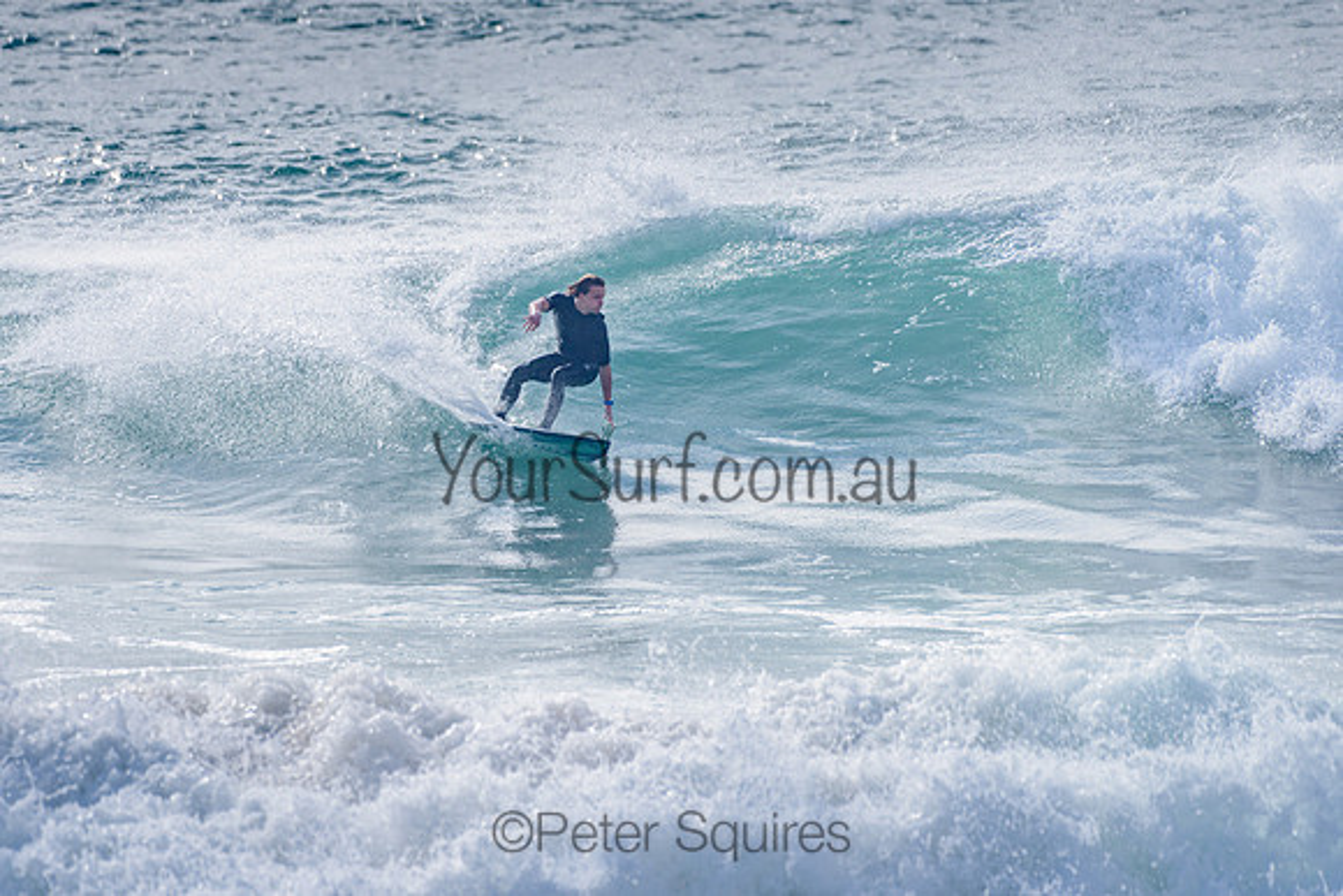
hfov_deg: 3.4
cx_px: 521
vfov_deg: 2.2
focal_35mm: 612
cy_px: 400
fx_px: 22842
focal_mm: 500
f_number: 5.6
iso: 100
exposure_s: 1/2000
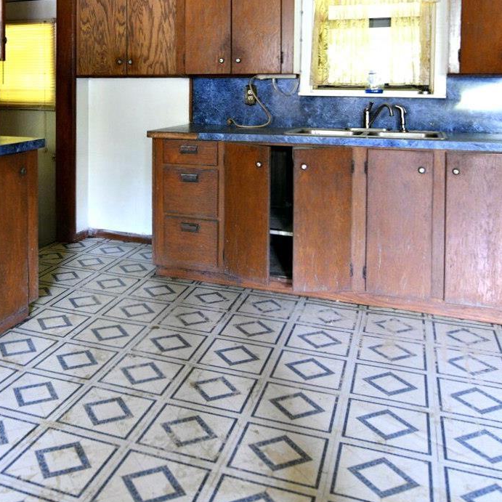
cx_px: 149
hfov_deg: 46.1
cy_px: 108
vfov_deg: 45.1
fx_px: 574
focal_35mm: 35
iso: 2200
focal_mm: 14
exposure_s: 1/15
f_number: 2.8
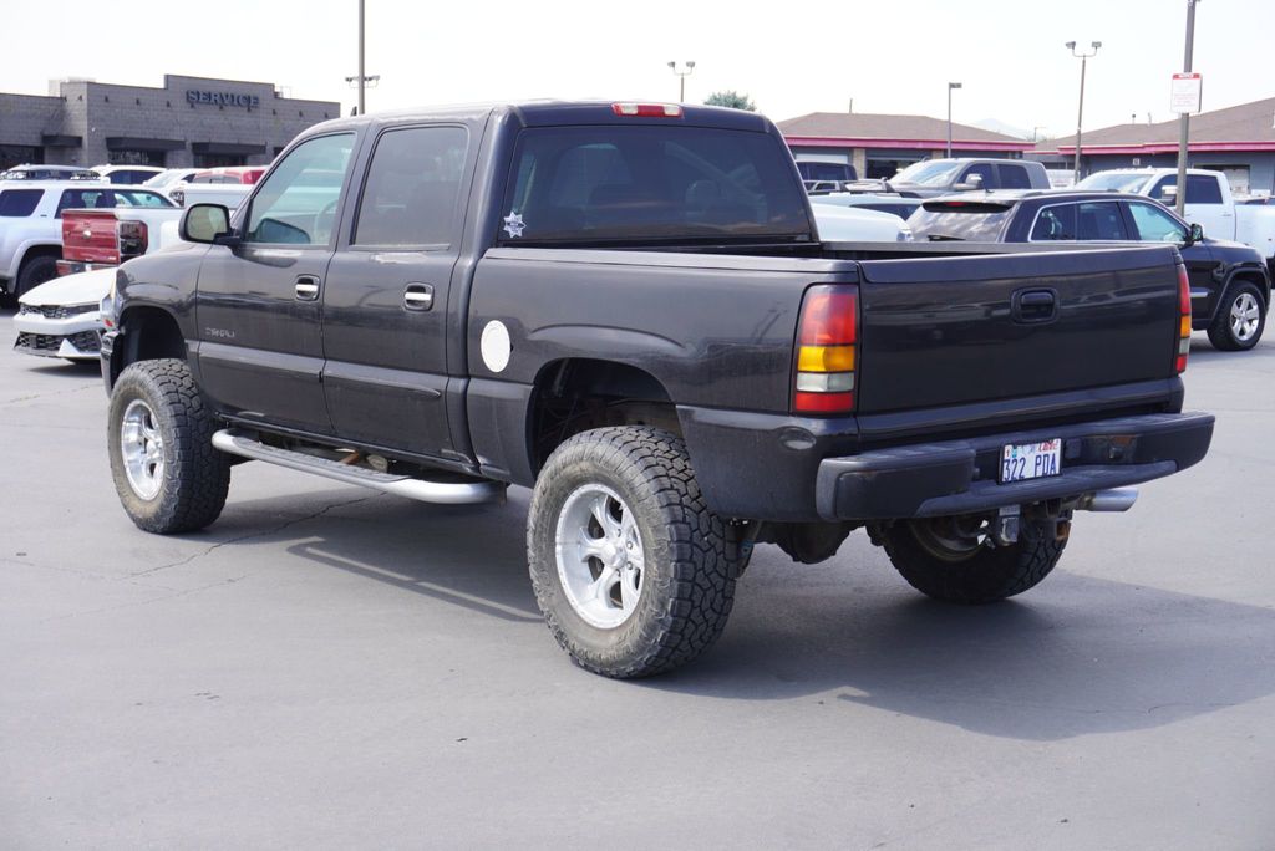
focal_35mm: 51
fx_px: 1807
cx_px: 638
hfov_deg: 38.9
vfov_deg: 26.5
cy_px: 426
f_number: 7.1
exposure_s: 1/80
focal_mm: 34
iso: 100
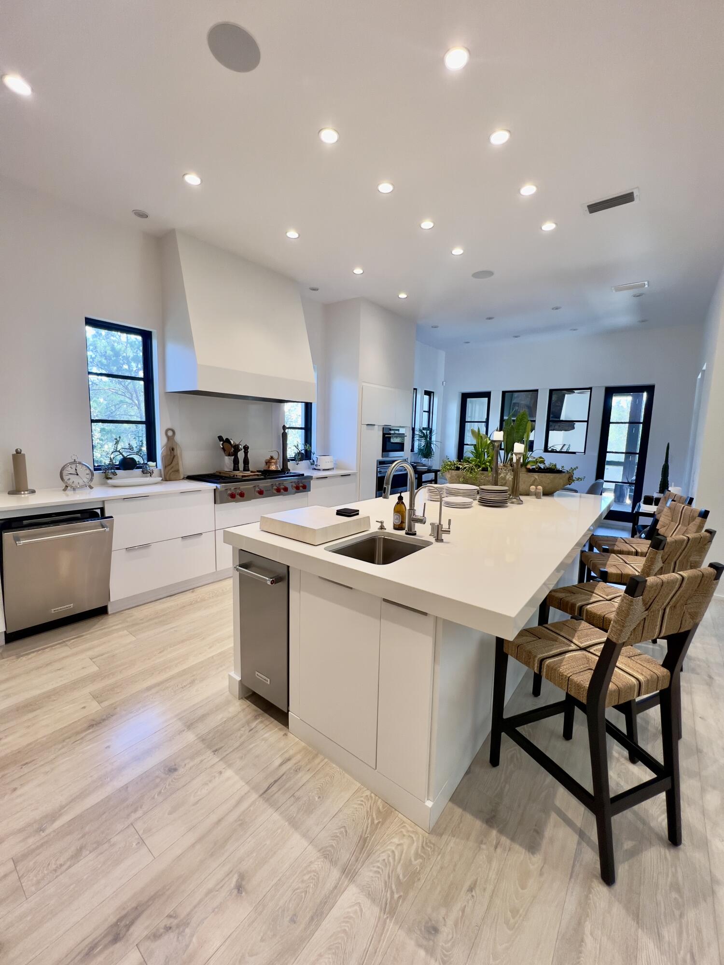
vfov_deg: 106.2
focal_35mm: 13
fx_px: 363
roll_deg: -1.3
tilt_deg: -5.7
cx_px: 362
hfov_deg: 89.9
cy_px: 482
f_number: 1.8
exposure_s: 1/120
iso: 80
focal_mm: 1.57
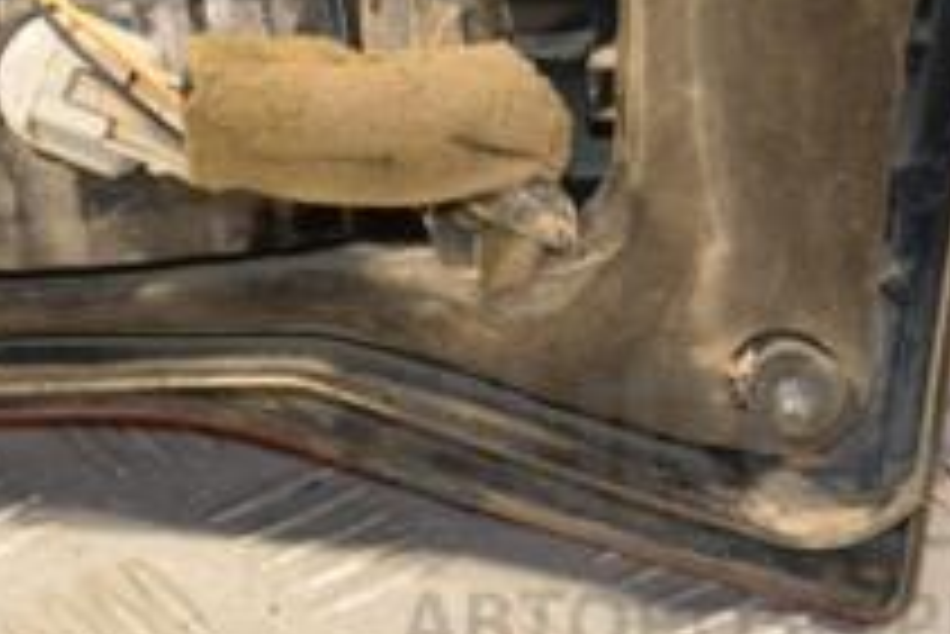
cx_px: 315
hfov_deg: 7.8
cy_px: -162
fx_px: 6971
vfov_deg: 5.2
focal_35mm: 264
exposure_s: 1/125
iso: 800
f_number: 5.3
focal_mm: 62
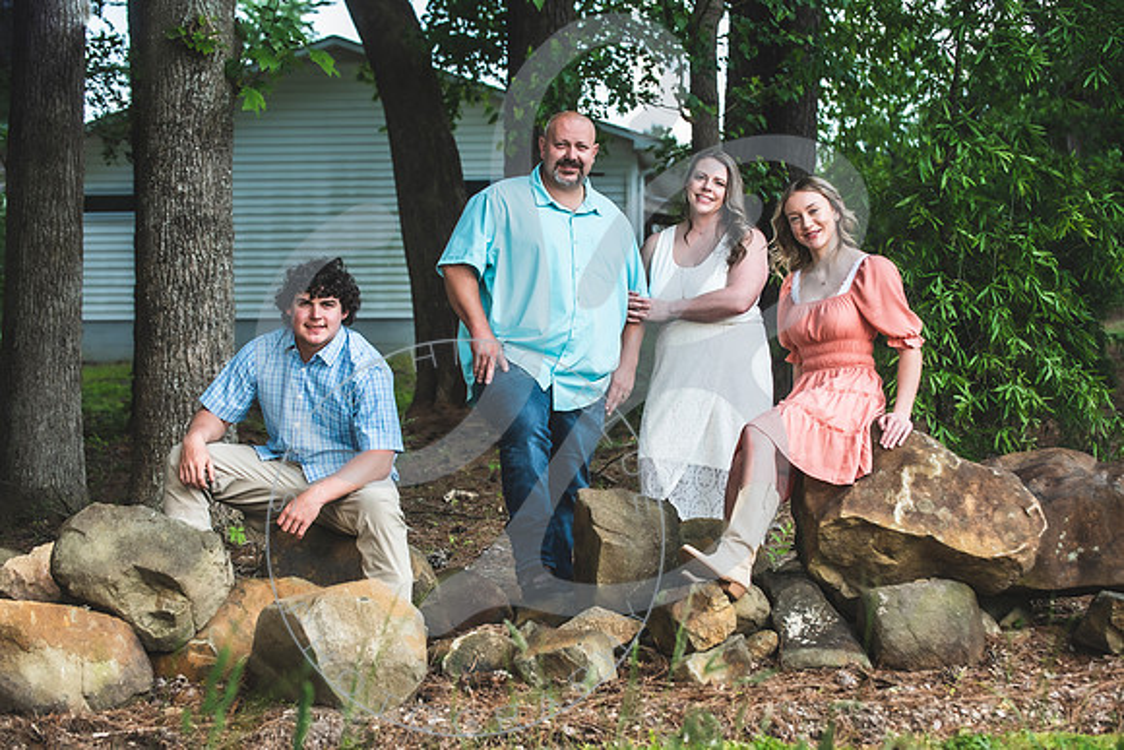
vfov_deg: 14.3
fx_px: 2998
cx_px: 583
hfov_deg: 21.2
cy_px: 374
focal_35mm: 96
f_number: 5.6
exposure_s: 1/320
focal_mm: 90
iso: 250
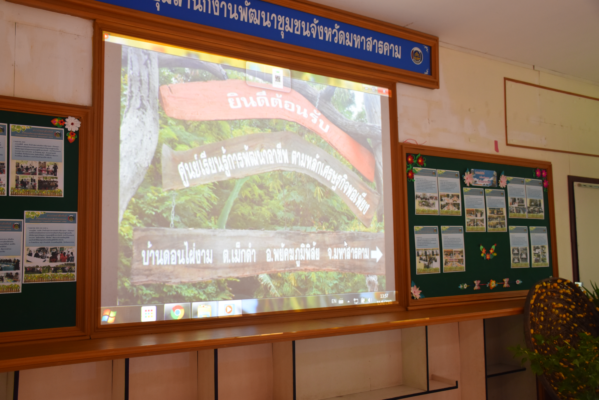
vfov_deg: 38.4
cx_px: 300
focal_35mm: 34
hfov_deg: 55.1
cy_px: 200
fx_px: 574
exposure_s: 1/60
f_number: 4
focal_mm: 23
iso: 720
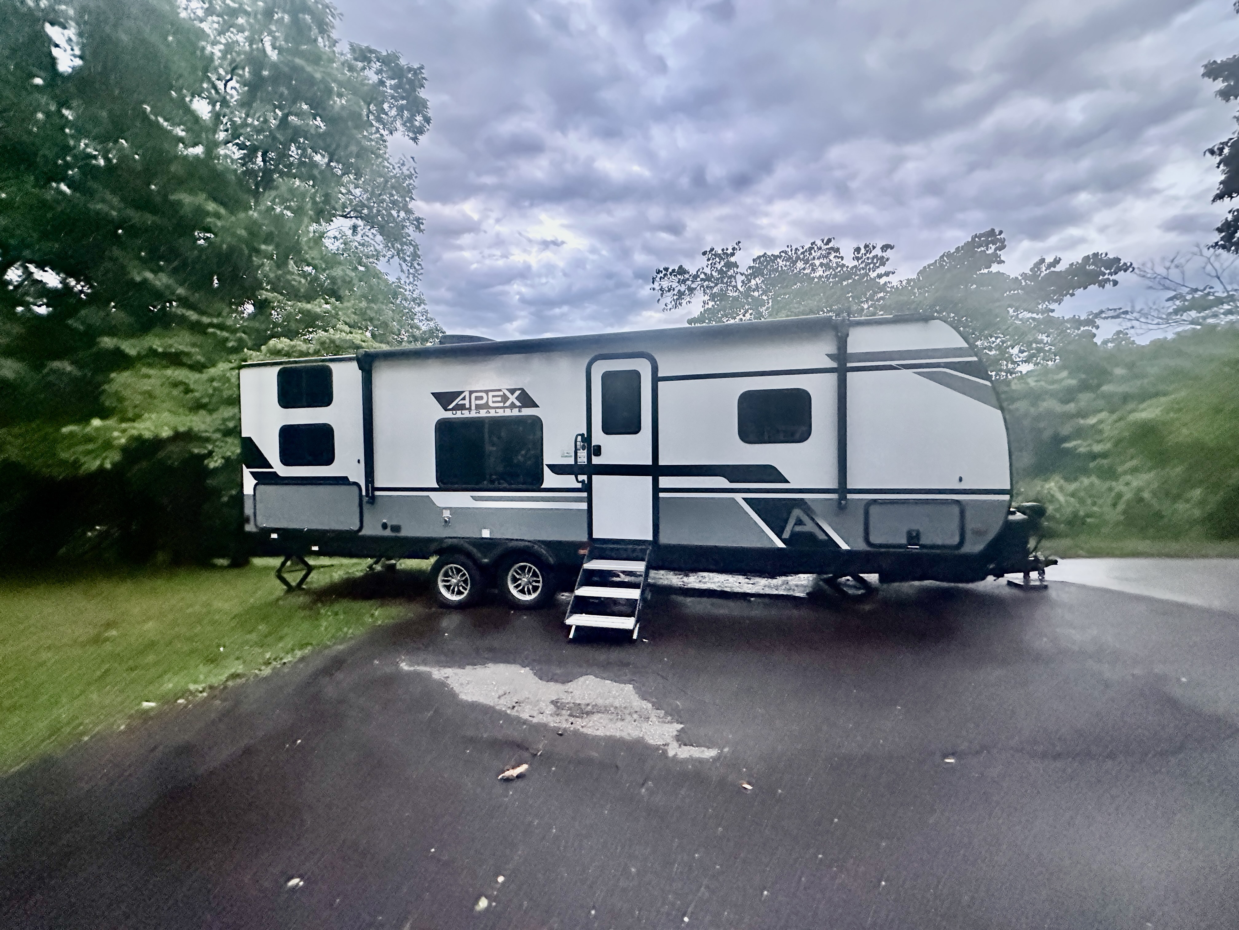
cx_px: 620
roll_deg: +0.5
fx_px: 501
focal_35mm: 14
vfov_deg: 85.7
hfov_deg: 102.1
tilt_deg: -1.5
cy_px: 465
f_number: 2.2
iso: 1250
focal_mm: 2.22
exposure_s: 1/60
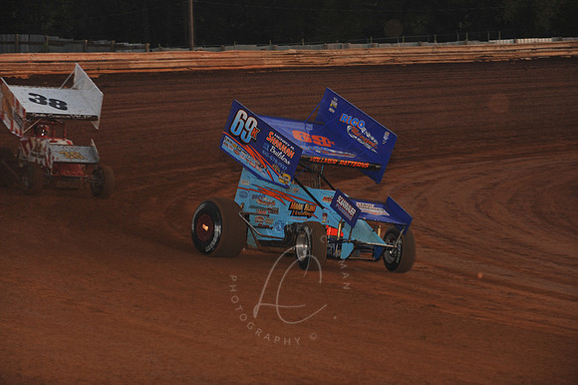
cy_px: 192
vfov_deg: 8.8
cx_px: 289
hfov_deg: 13.3
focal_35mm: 155
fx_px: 2487
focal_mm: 155
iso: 800
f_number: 7.1
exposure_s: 1/320
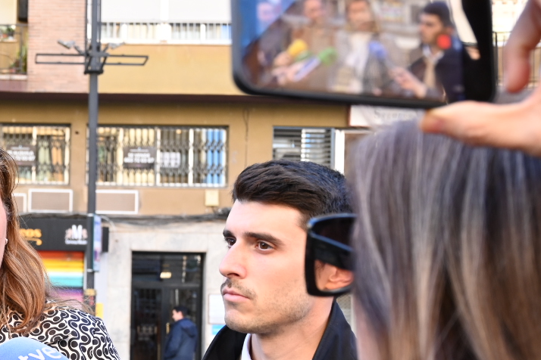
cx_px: -12
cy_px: 251
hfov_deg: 23.1
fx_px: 1262
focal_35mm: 84
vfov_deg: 16.2
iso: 500
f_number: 6.3
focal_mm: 37
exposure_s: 1/125
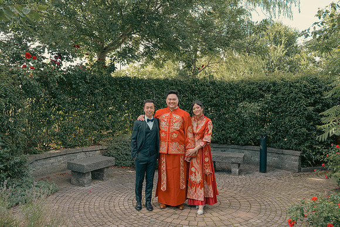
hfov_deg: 57.2
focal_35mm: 33
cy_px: 114
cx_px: 170
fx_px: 312
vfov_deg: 40.0
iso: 400
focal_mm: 33
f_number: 5.6
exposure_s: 1/160
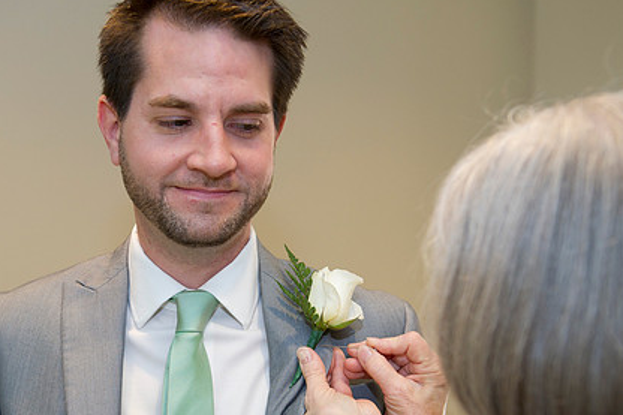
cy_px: 273
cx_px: 250
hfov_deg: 30.0
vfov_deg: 20.2
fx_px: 1159
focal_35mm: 67
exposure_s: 1/100
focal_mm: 48
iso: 800
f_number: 4
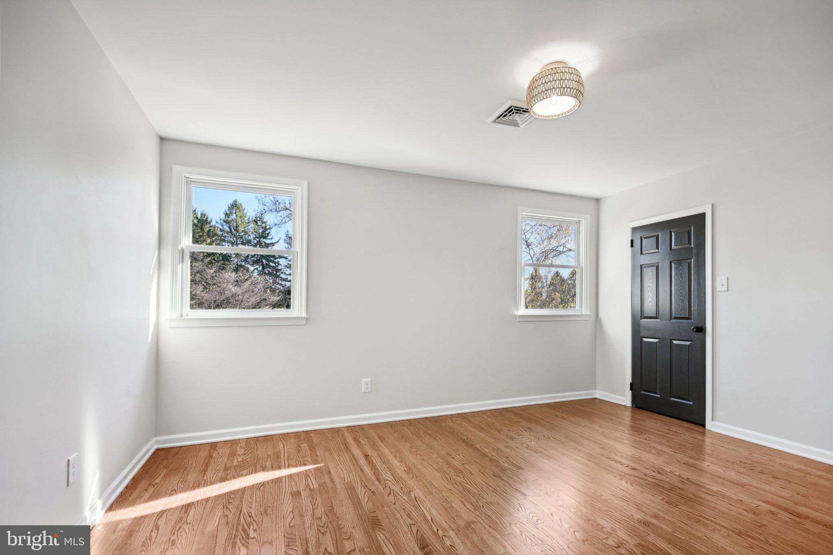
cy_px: 278
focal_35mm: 16
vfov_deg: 73.7
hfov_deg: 96.7
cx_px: 416
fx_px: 370
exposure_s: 1/30
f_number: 8
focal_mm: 16
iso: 400
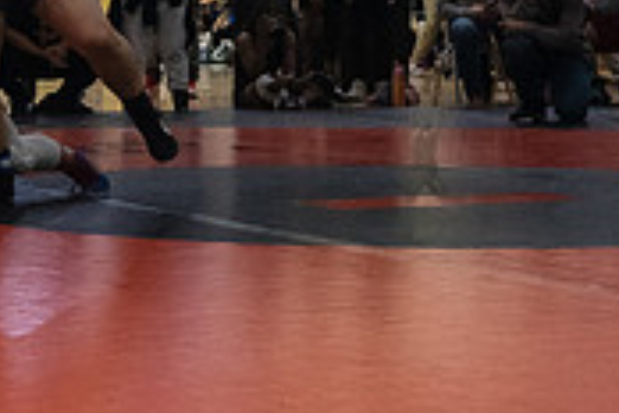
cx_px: -36
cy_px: -34
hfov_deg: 16.2
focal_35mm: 123
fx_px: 2115
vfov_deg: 11.0
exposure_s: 1/800
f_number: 3.2
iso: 5000
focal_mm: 35
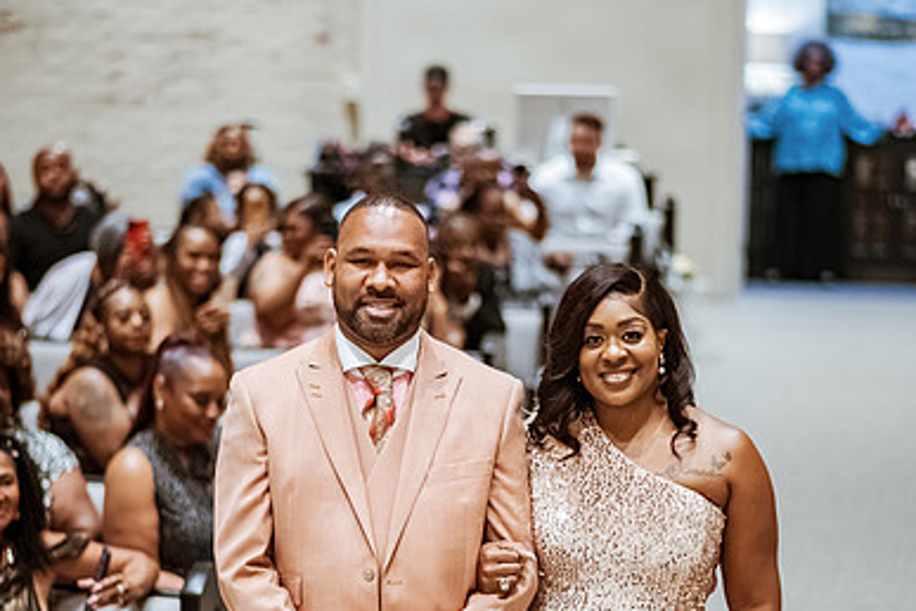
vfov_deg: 15.7
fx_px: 2213
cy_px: 432
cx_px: 436
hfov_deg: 23.4
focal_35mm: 87
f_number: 1.4
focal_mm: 58
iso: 2000
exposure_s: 1/640
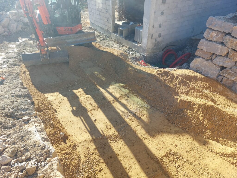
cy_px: 89
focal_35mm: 25
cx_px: 118
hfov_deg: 69.4
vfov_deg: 54.9
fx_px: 171
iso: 25
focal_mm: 5.23
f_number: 1.8
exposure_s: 1/381
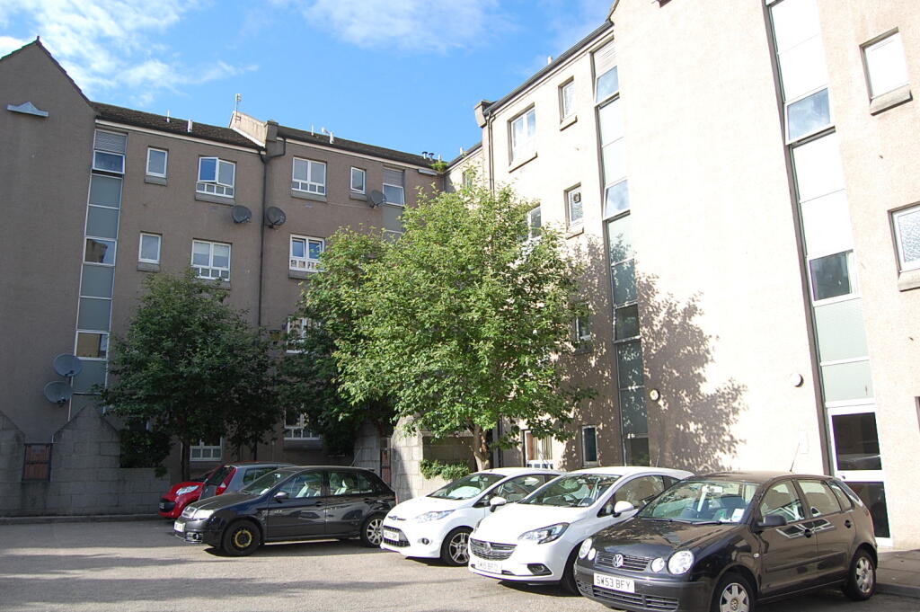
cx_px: 460
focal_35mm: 27
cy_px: 306
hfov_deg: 67.4
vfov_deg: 47.9
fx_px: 689
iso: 250
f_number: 5.6
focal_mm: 18
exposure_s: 1/500
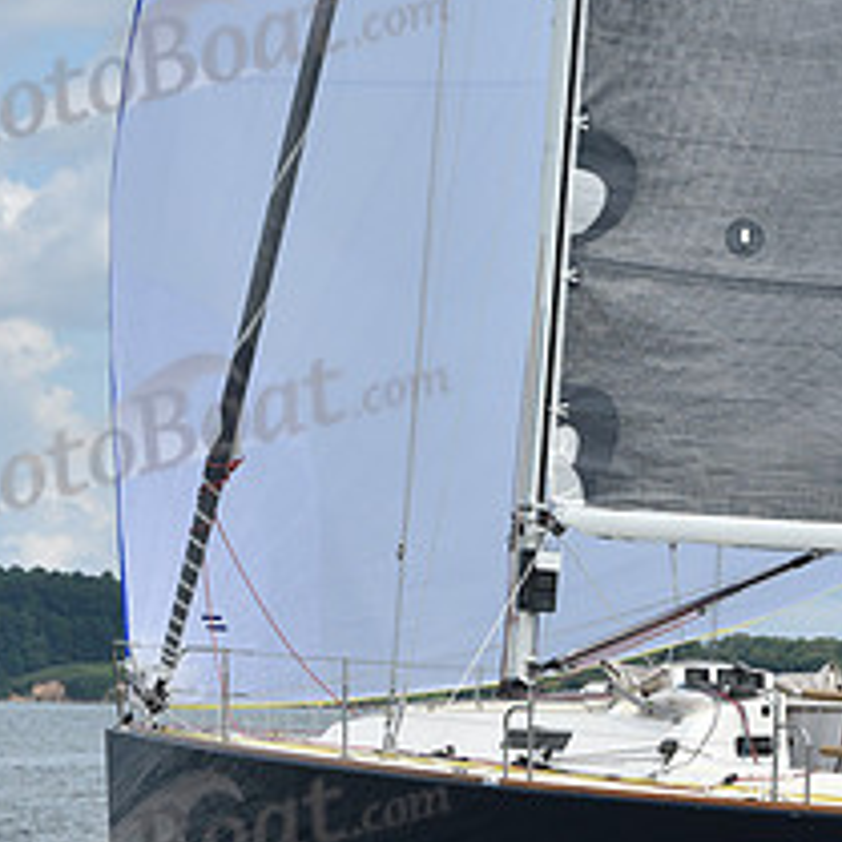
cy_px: 590
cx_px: 661
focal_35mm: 165
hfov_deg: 10.6
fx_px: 4541
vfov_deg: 10.6
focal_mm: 70
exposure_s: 1/1250
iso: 320
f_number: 8
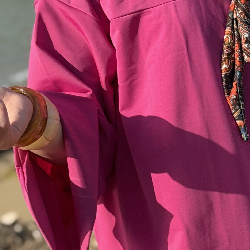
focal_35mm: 102
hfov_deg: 17.0
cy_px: 151
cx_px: 74
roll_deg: +0.4
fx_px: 833
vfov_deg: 17.0
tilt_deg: -12.7
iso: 80
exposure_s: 1/2865
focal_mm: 6.76
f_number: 1.78
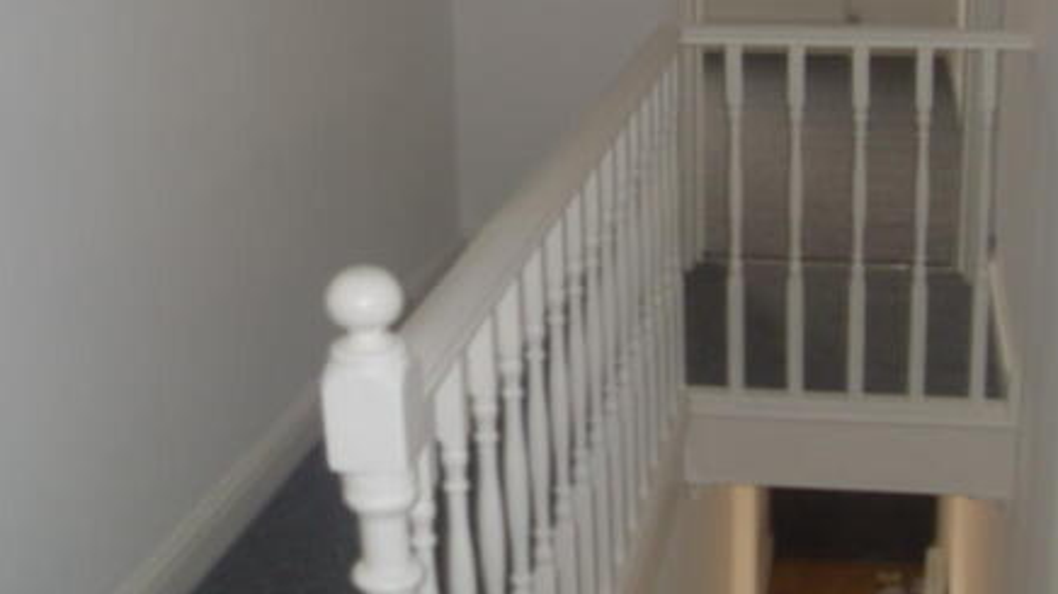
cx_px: 627
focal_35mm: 51
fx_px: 1430
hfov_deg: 40.4
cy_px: 195
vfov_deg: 23.4
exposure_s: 1/45
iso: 100
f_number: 2.8
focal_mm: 6.3
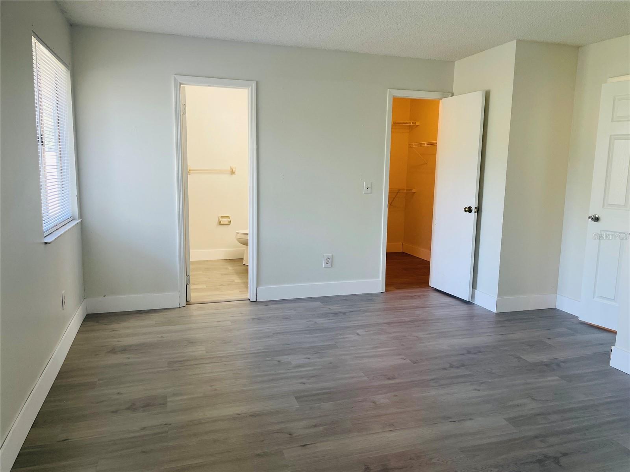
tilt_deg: -9.1
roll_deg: -0.2
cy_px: 236
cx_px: 315
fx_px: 473
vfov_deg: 53.1
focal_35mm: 26
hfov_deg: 67.3
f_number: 1.6
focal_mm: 4.2
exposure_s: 1/60
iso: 64
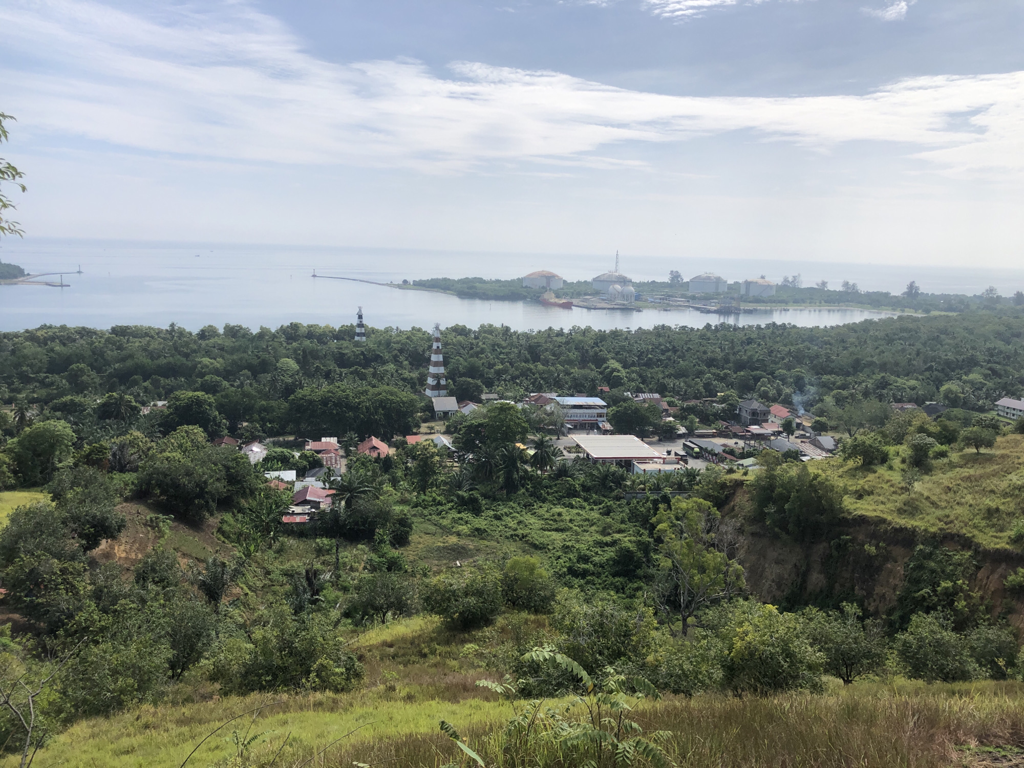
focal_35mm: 28
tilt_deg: -10.3
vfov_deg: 49.7
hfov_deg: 63.4
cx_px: 512
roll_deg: -2.0
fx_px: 828
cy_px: 384
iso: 25
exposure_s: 1/3436
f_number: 1.8
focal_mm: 4
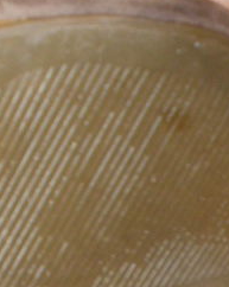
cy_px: -46
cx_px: -39
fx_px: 959
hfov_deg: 13.3
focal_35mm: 113
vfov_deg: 16.4
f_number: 2.6
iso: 125
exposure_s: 1/60
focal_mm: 4.9
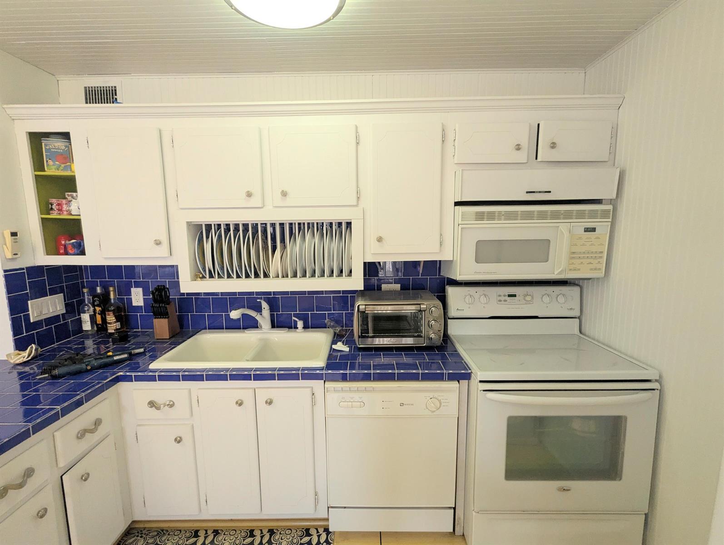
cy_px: 272
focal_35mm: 16
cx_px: 362
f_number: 2.2
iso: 216
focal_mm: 2.35
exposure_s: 1/120
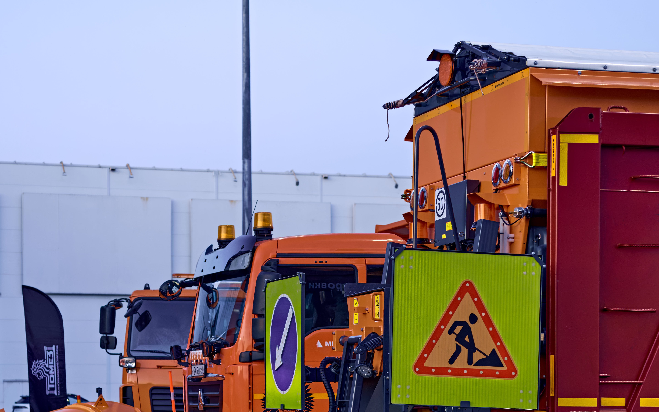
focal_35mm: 100
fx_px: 1796
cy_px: 354
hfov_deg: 20.8
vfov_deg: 13.0
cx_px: 289
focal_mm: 58
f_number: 4
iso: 2500
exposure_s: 1/400
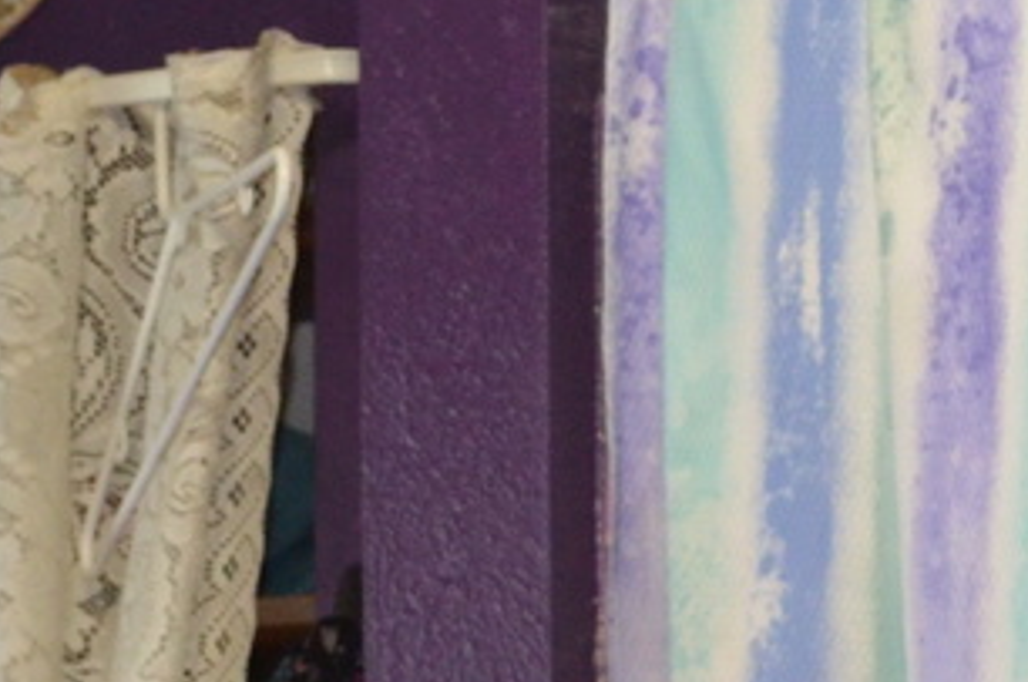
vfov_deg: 8.8
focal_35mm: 144
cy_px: 1488
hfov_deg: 13.9
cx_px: 1218
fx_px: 4105
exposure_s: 1/60
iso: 1250
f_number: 3.5
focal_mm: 18
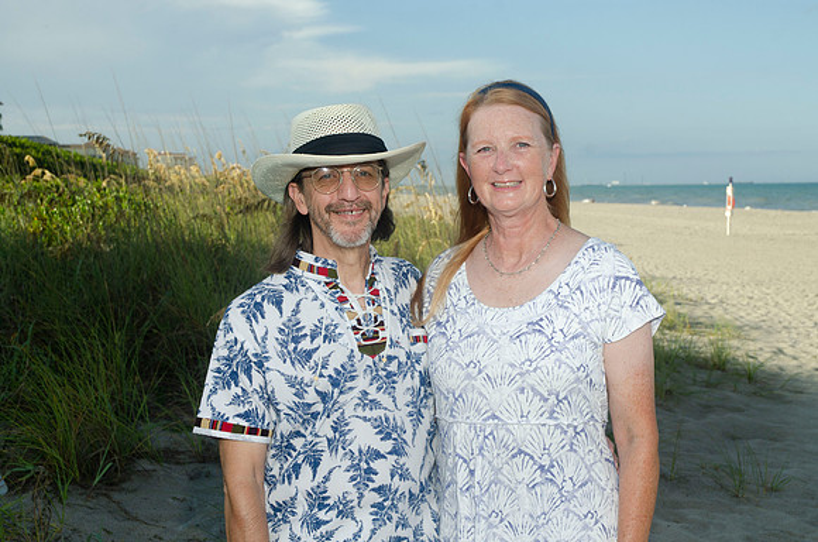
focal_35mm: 52
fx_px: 1190
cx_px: 409
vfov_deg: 25.6
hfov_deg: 37.9
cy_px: 271
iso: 100
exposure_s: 1/250
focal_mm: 35
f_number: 9
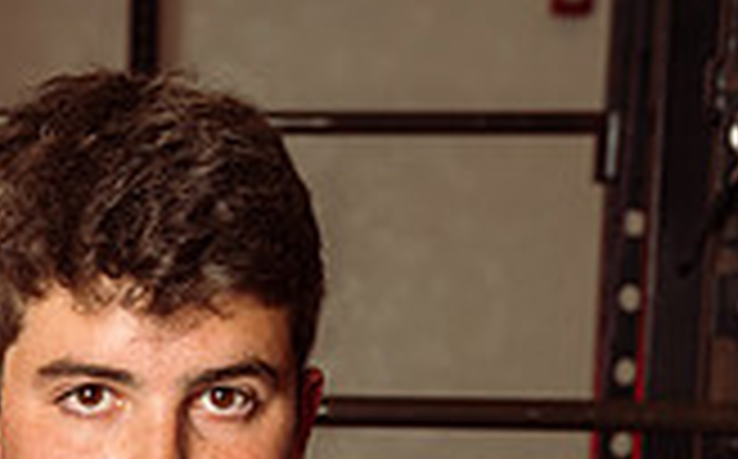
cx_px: 81
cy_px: 1004
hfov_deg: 14.8
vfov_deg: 8.7
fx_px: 2812
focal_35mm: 140
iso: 250
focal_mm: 50
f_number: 6.3
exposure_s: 1/250
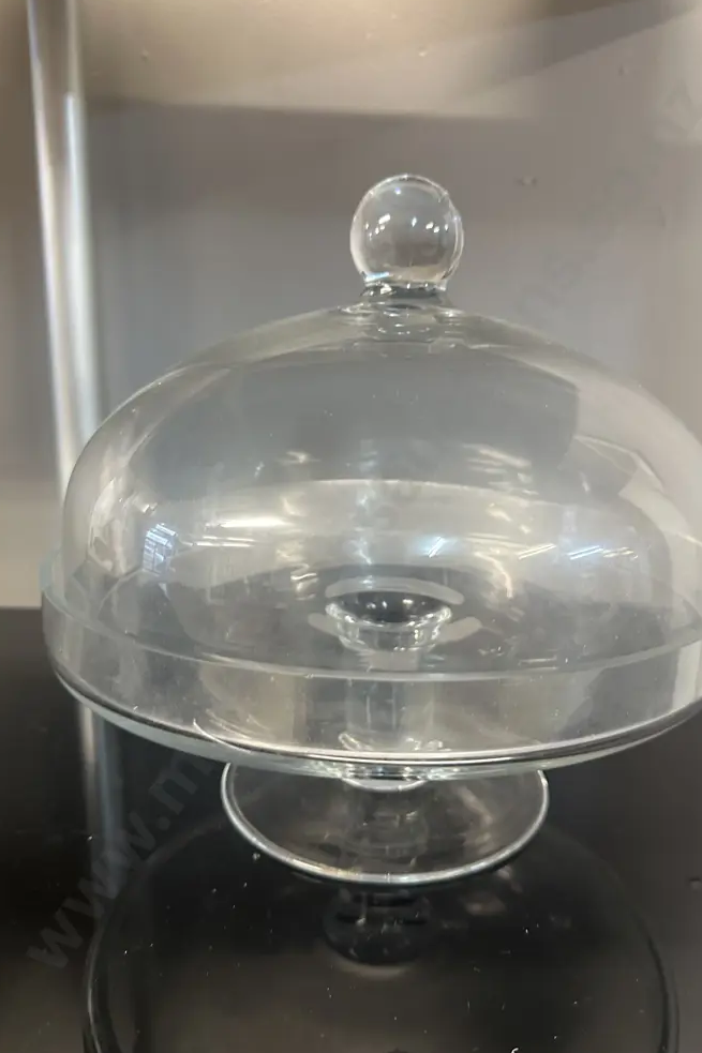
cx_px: 368
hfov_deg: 49.5
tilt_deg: -15.7
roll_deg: -1.6
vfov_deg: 69.4
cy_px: 528
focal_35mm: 26
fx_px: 761
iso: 400
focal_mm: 6.86
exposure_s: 1/50
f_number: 1.78
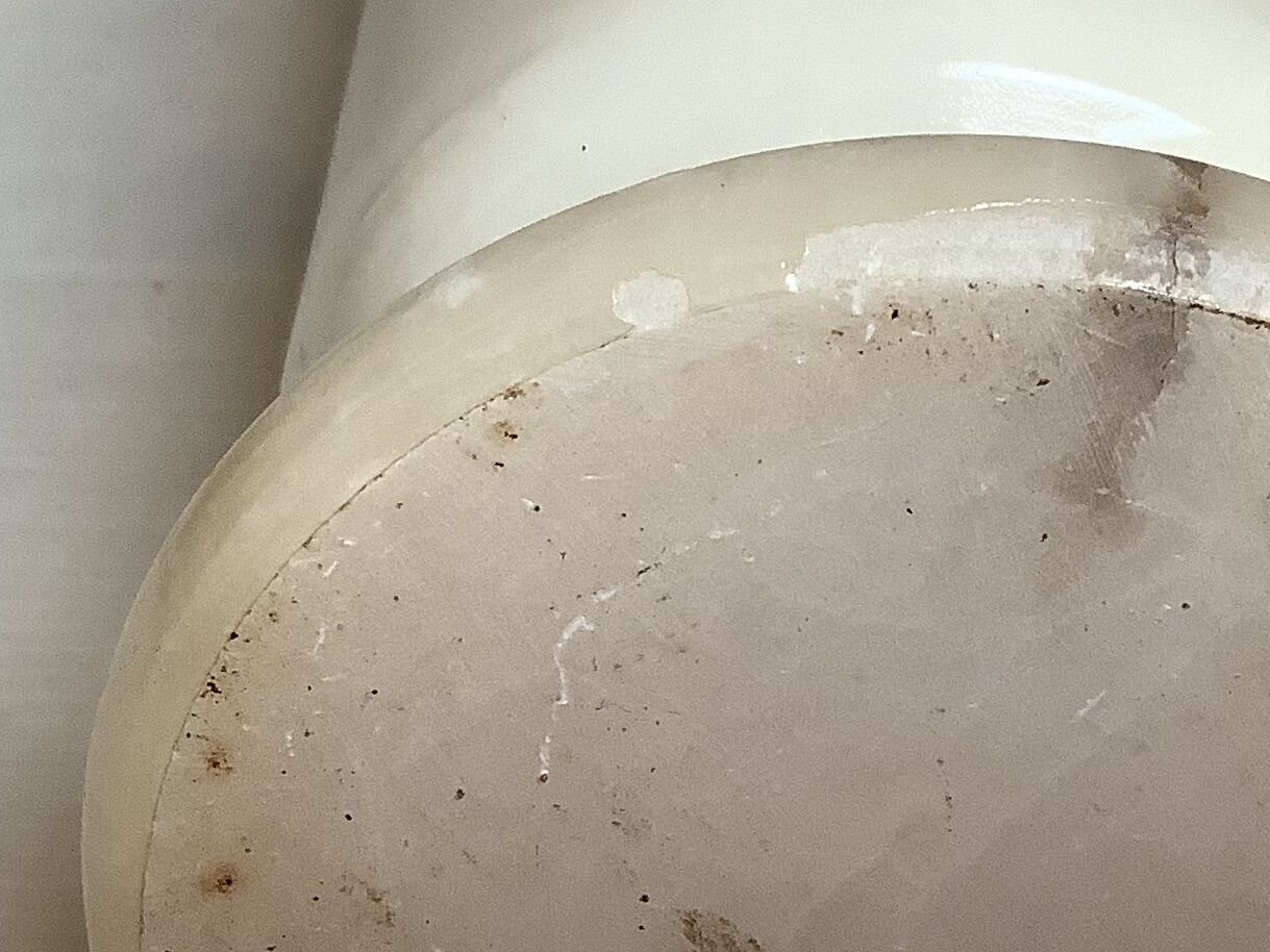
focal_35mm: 83
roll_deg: +0.1
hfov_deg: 23.5
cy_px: 293
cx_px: 725
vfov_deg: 17.7
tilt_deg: -27.1
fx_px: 3045
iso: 80
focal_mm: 3.3
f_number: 2.4
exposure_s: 1/100
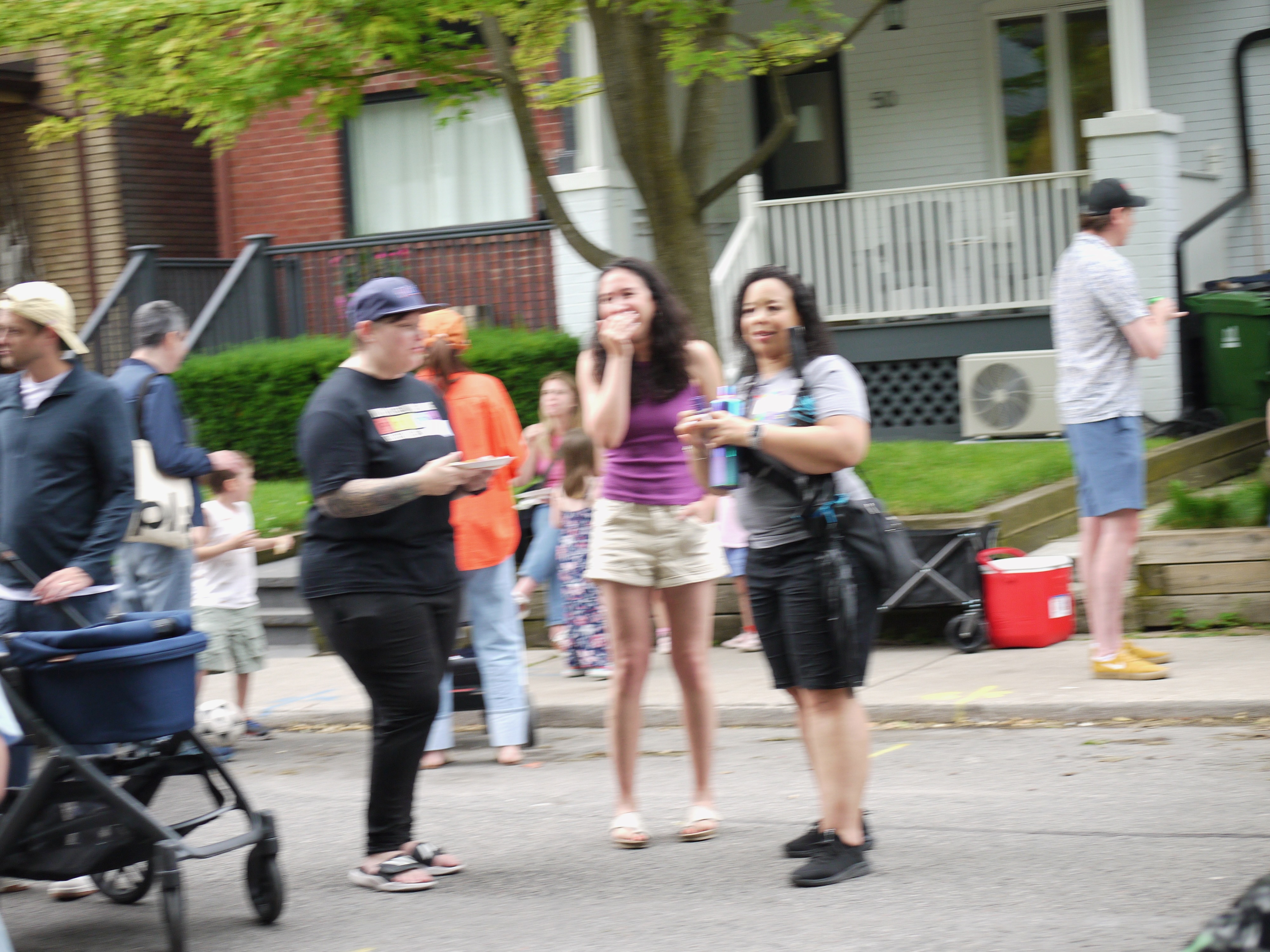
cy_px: 476
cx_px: 635
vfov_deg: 21.0
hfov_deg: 27.8
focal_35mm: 70
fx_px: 2568
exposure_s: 1/125
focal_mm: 35
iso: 400
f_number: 2.8
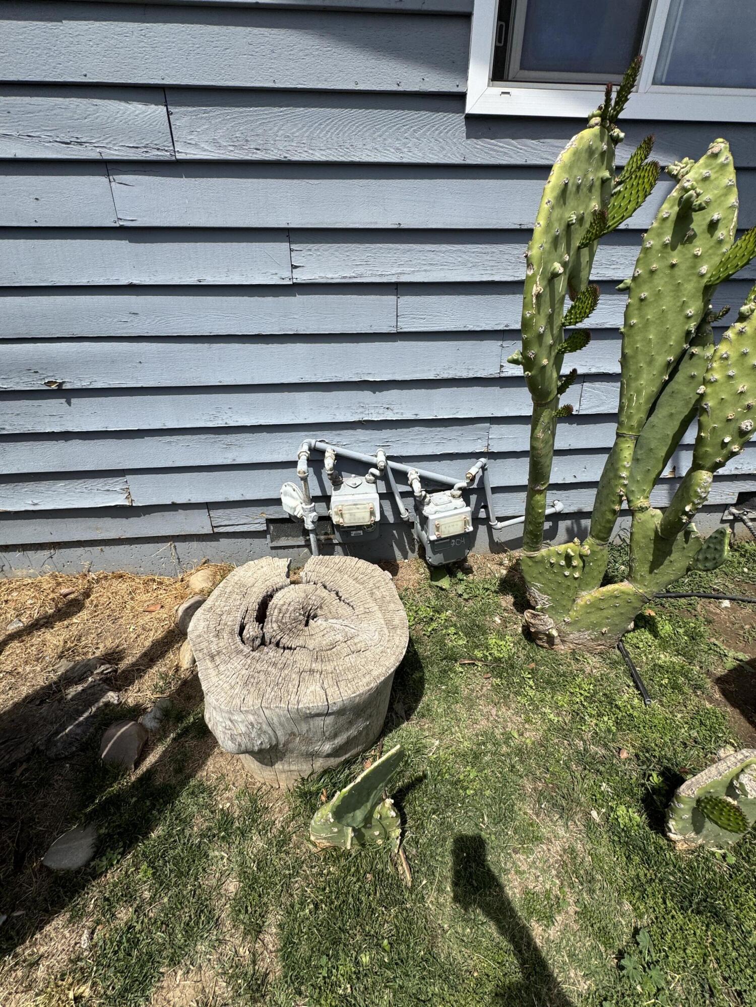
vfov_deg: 102.1
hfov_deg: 85.7
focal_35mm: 14
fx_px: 408
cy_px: 504
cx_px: 378
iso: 50
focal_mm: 2.22
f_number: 2.2
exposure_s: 1/1709
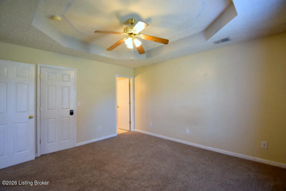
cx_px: 143
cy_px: 96
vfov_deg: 77.4
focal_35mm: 15
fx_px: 119
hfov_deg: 100.4
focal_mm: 10
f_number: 3.5
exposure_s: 1/60
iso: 900
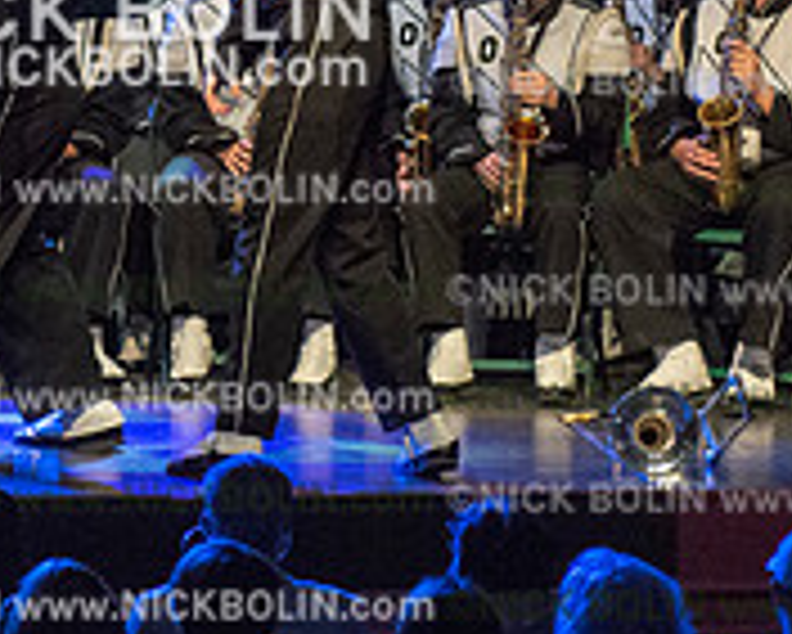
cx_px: 86
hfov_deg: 4.2
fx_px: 10859
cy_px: -126
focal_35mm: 463
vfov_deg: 3.3
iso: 8000
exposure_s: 1/400
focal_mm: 150
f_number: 5.6
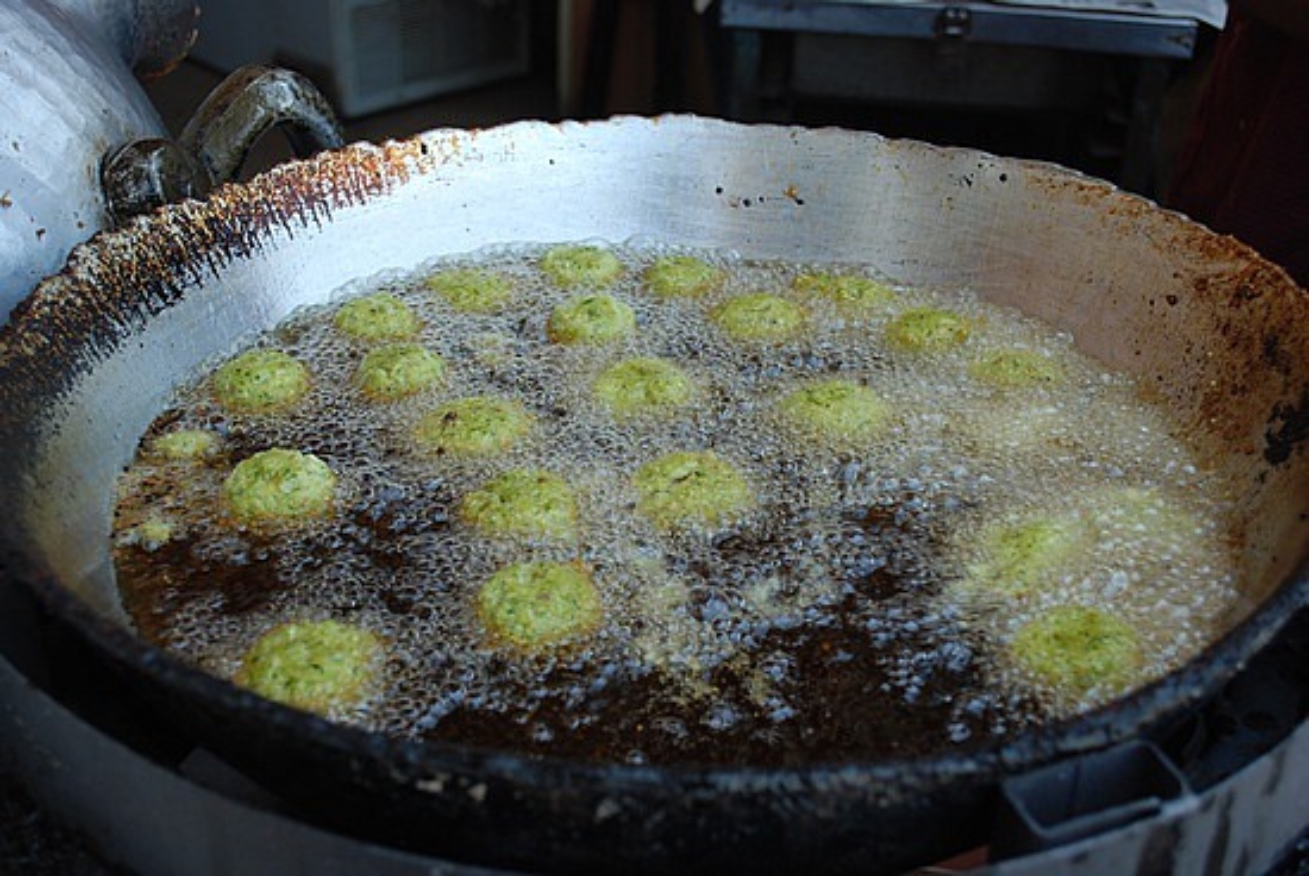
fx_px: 1529
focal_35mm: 42
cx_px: 654
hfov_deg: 46.4
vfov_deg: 32.0
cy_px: 438
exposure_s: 1/100
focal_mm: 28
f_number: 5
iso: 200
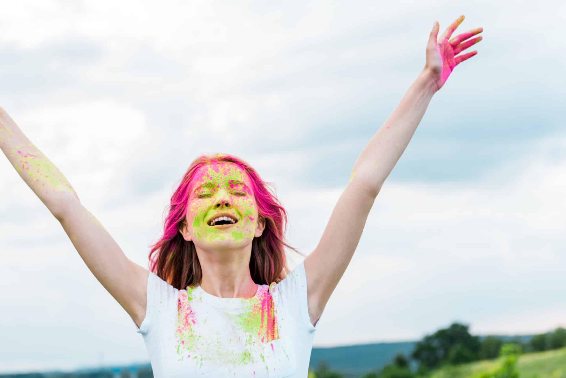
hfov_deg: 23.9
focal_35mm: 85
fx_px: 1337
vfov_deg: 16.1
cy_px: 166
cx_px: 229
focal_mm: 65
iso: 125
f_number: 4
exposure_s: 1/200
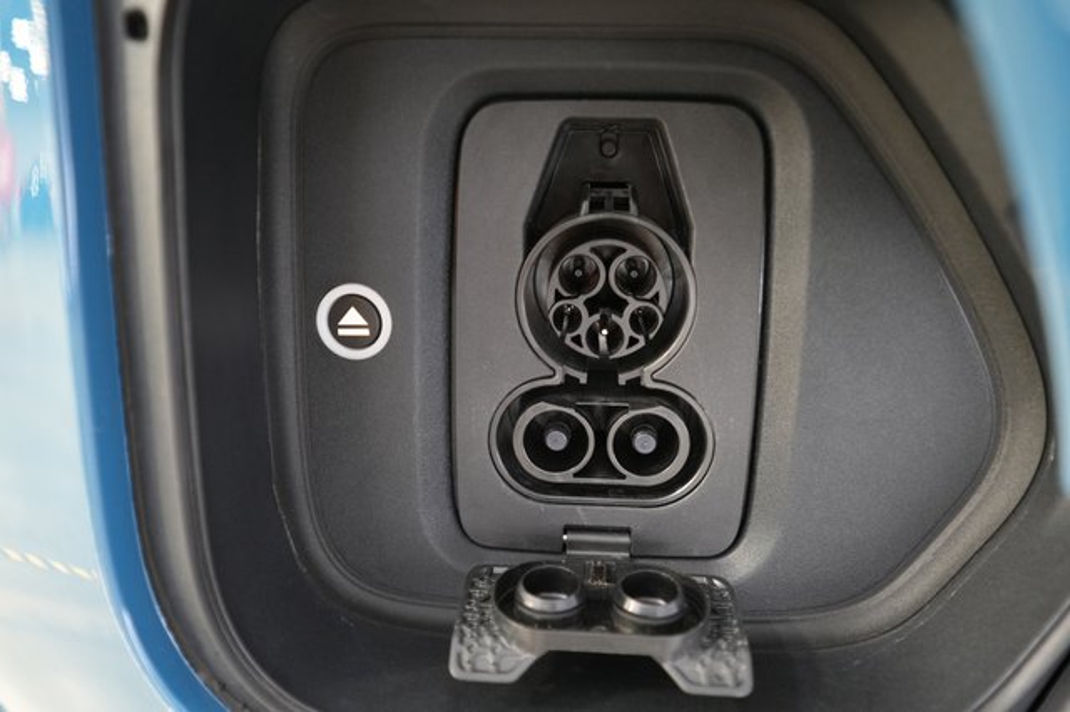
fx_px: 832
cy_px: 356
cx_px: 535
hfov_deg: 65.5
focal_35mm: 28
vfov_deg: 46.4
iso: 2500
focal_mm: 28
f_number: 2.8
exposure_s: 1/60
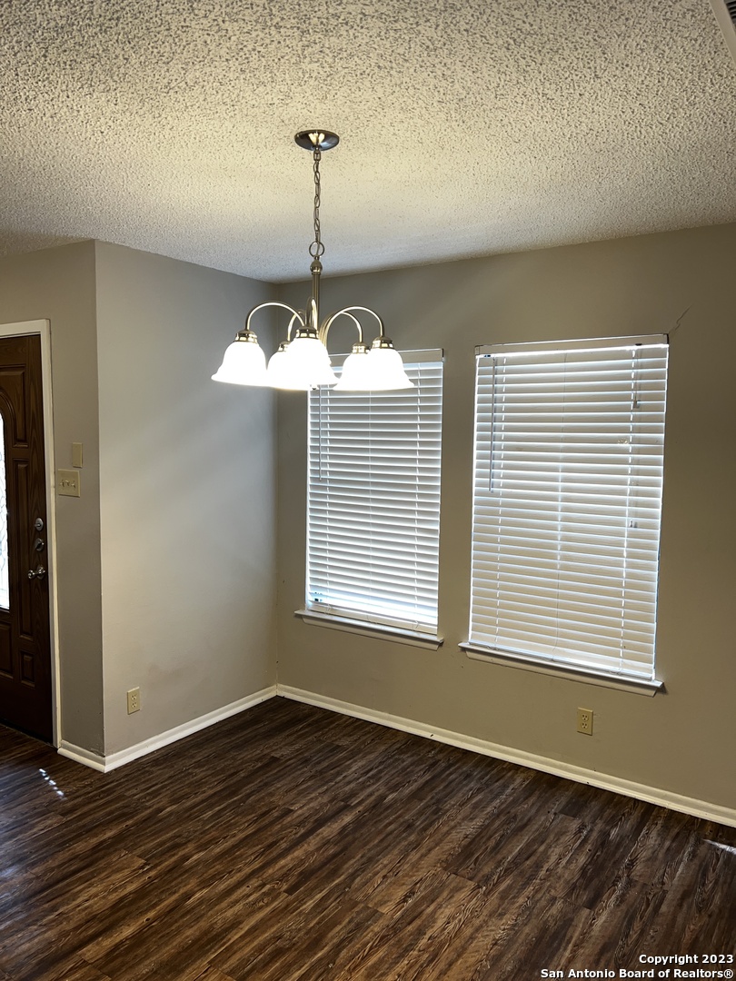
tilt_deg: -4.2
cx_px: 368
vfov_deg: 67.3
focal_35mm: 26
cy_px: 490
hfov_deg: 53.1
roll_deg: -0.9
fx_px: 737
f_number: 1.5
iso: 50
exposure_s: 1/50
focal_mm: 5.7
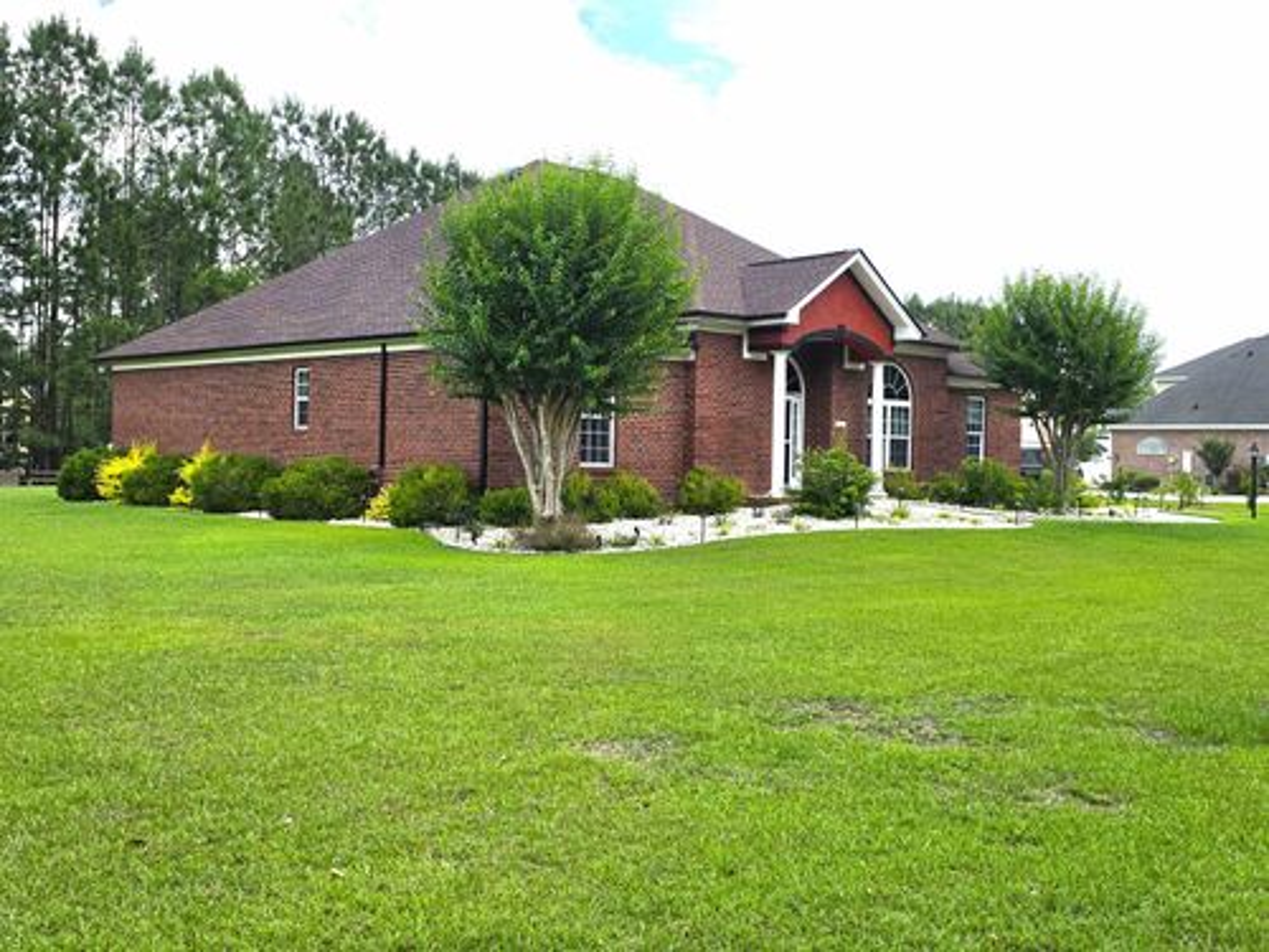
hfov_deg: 54.0
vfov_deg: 41.8
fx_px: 1246
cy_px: 476
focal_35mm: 34
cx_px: 634
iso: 64
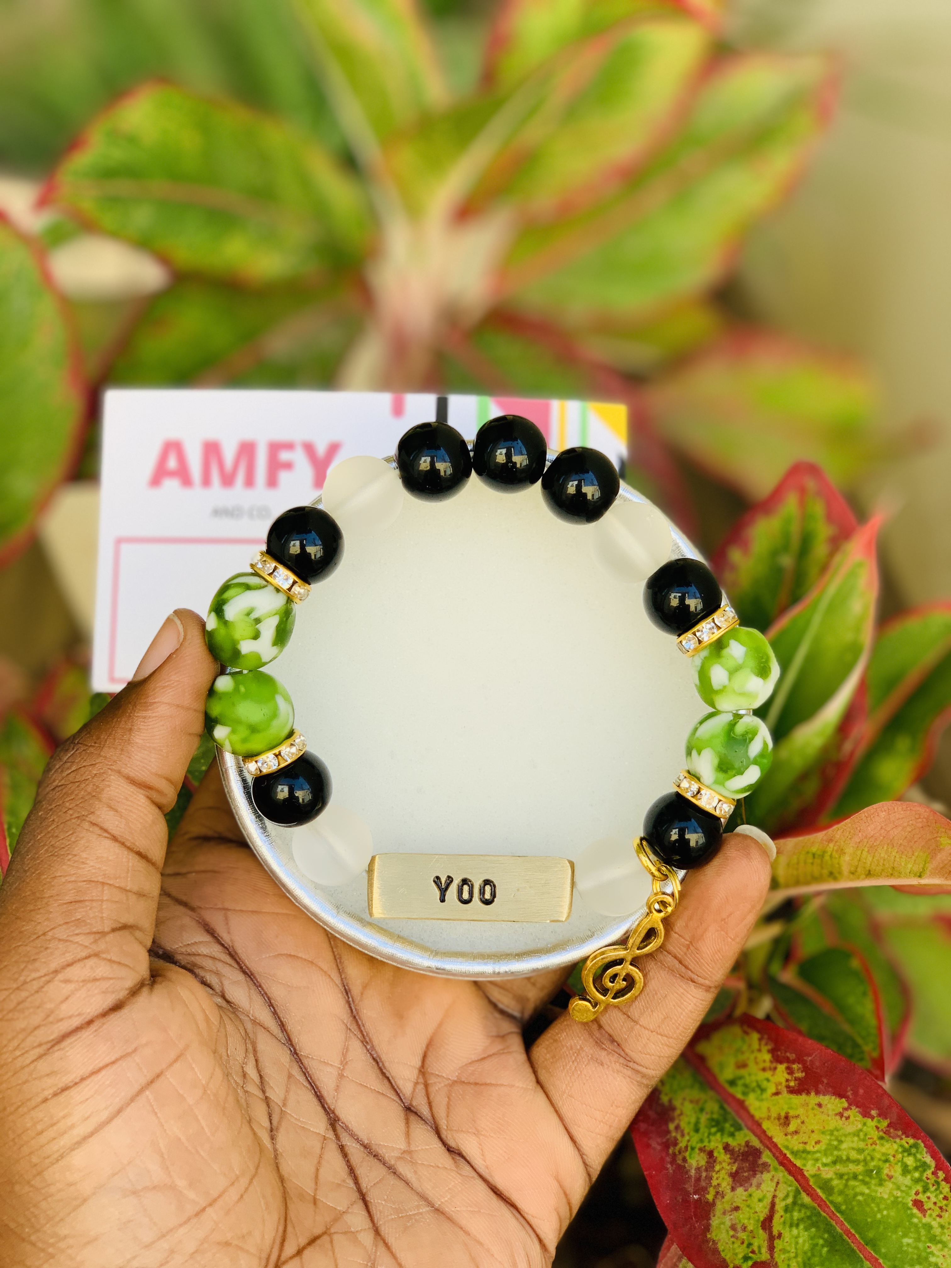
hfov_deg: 28.0
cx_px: 476
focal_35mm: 52
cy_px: 634
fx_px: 1905
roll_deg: -2.6
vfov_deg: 36.8
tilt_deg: -30.9
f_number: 2.4
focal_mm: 6
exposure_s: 1/122
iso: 16
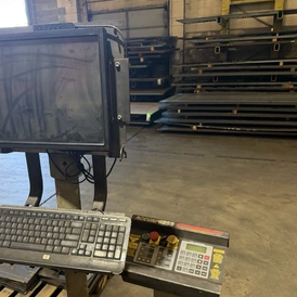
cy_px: 159
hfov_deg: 52.3
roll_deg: +3.3
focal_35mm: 31
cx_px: 124
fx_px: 301
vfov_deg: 52.5
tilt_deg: -19.4
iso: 200
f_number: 1.78
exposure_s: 1/69
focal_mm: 6.76
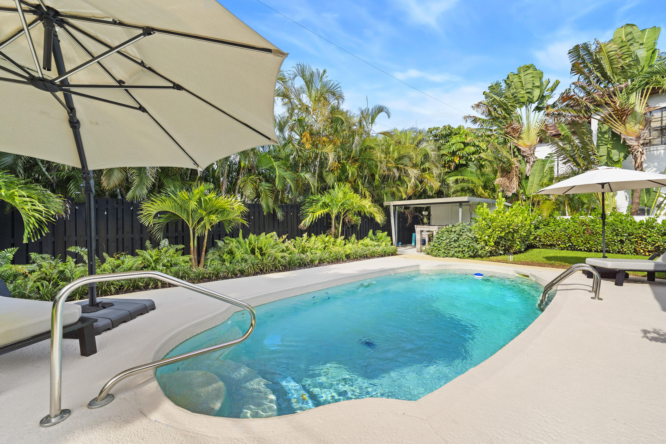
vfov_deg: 81.2
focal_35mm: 14
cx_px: 333
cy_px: 222
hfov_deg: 104.3
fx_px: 259
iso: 250
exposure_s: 1/80
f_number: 9
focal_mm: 14
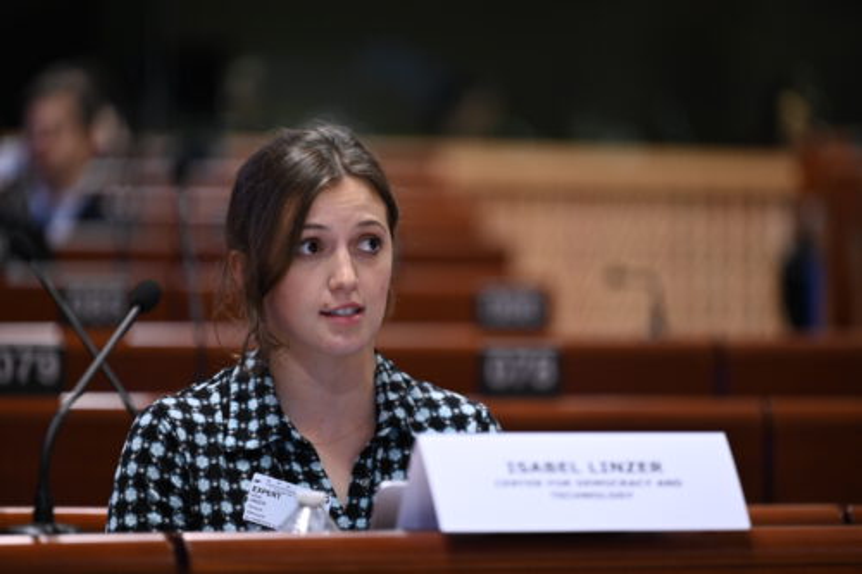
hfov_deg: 10.3
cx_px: 431
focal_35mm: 200
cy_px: 287
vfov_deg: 6.9
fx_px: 4787
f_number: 2.8
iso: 2000
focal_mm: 200
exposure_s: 1/200
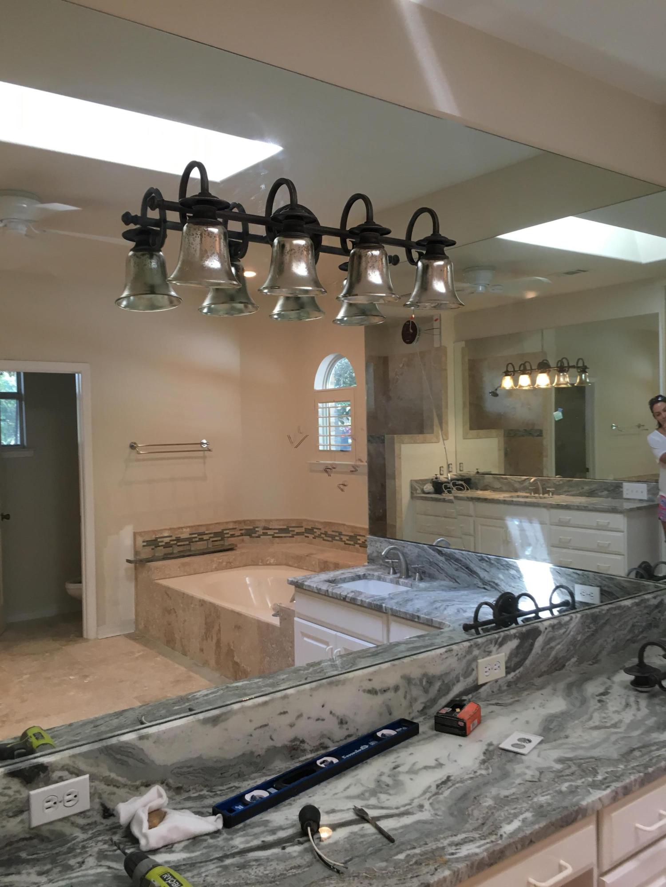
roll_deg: +1.3
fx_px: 744
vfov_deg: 61.7
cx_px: 333
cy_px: 444
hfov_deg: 48.2
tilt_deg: -0.6
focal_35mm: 29
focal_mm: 4.15
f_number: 2.2
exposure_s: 1/30
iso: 50
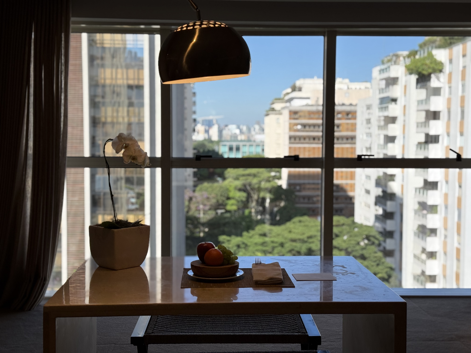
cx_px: 236
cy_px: 176
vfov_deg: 30.3
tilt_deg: -2.9
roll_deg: -0.4
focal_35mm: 48
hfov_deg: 39.7
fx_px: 653
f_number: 1.78
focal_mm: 6.76
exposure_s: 1/244
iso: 125
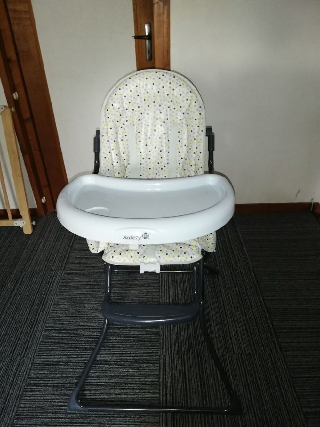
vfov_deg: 67.3
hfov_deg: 53.1
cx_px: 160
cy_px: 214
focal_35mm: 26
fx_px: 320
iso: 400
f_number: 2.2
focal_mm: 3.81
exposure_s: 1/25
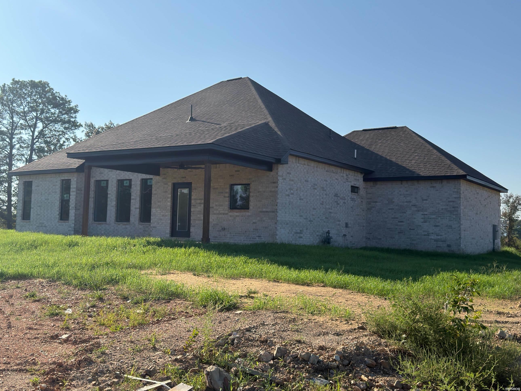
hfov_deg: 49.0
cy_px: 196
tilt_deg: +3.5
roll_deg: -1.1
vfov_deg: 37.7
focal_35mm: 38
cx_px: 260
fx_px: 572
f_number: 1.78
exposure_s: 1/7299
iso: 80
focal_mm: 6.76
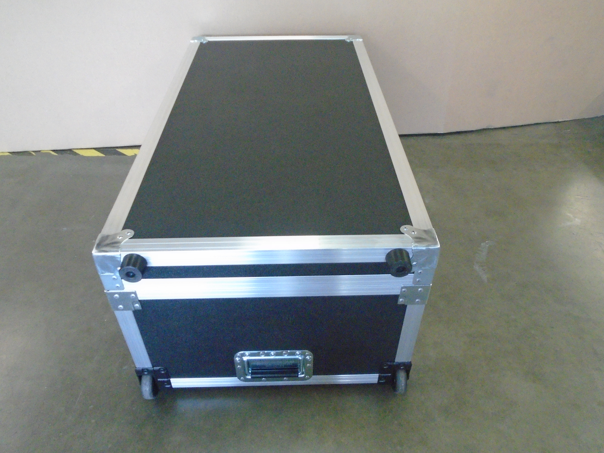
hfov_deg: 67.3
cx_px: 302
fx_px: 454
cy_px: 226
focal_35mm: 26
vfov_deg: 53.1
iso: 800
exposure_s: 1/50
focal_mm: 4.6
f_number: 3.2
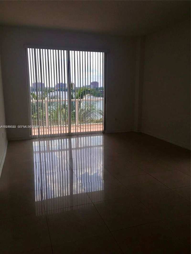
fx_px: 213
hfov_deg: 48.2
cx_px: 96
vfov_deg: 61.6
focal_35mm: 29
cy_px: 127
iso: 25
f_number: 2.2
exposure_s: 1/413
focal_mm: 4.15
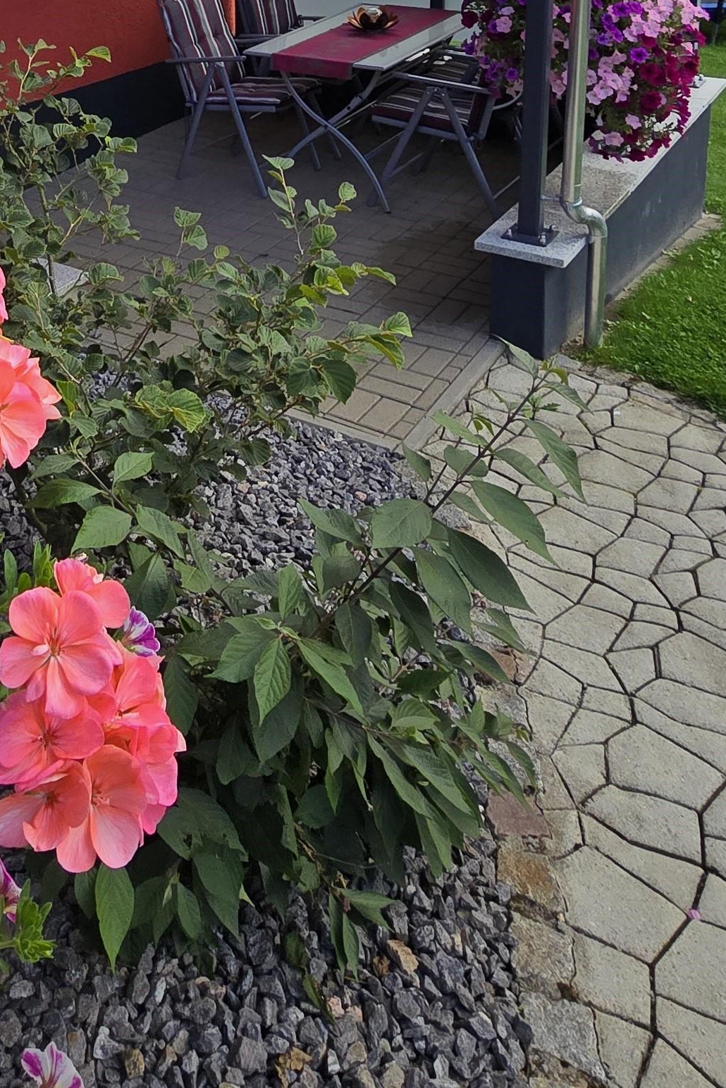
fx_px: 1059
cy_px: 41
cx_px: 36
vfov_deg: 46.9
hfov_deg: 35.0
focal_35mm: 35
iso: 50
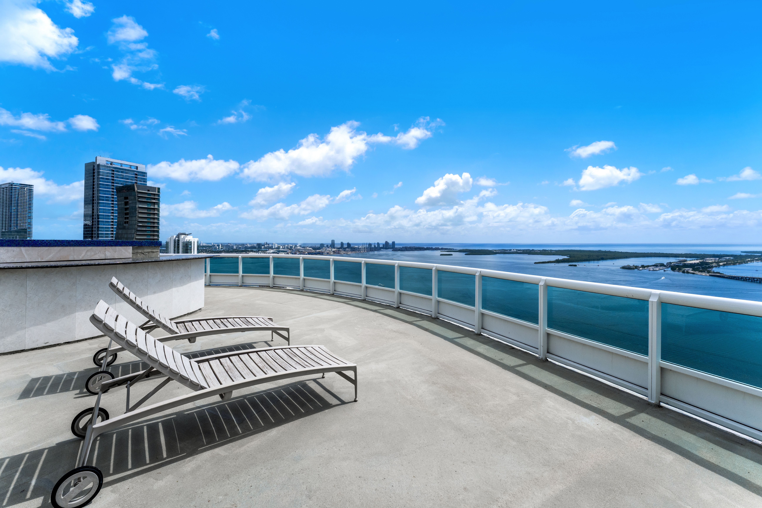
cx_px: 381
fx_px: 296
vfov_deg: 81.2
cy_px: 254
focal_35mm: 14
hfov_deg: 104.3
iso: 320
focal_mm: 14
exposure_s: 1/1000
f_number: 11
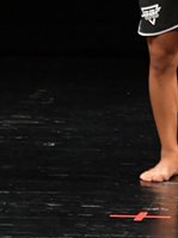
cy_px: -13
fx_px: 6562
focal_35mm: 956
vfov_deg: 2.1
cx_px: 167
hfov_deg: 1.6
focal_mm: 170
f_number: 5.6
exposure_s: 1/400
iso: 3200
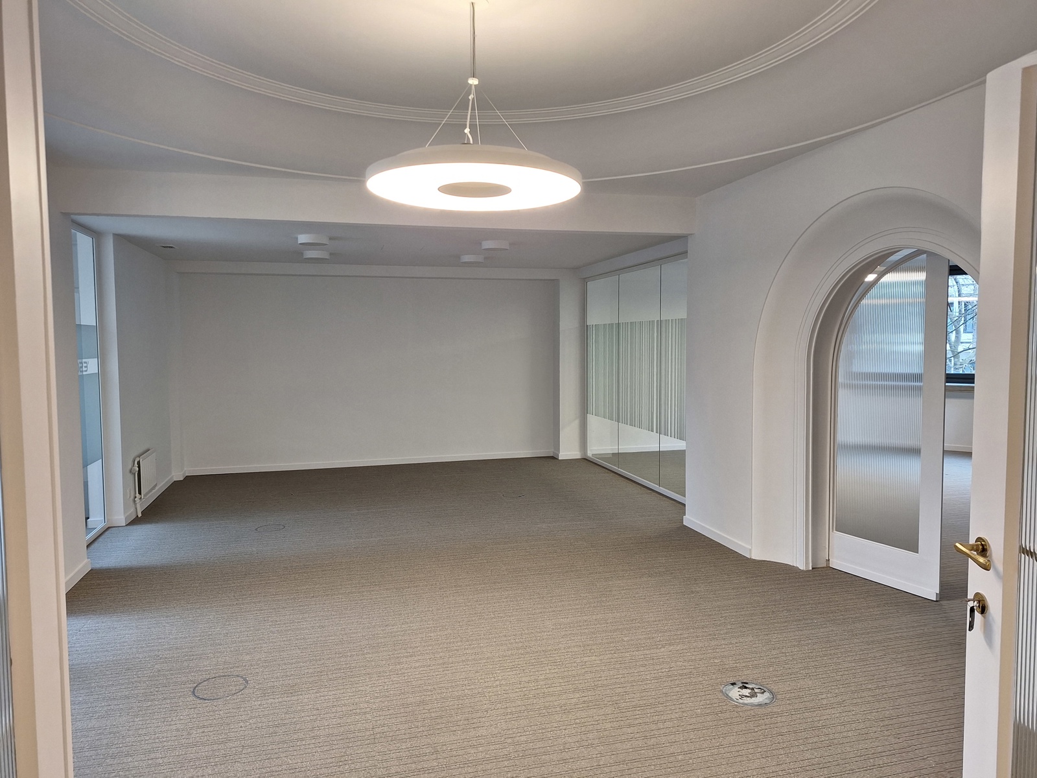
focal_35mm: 23
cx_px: 518
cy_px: 389
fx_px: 689
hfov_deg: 73.9
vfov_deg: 58.9
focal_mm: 5.54
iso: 100
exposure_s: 1/50
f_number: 1.8
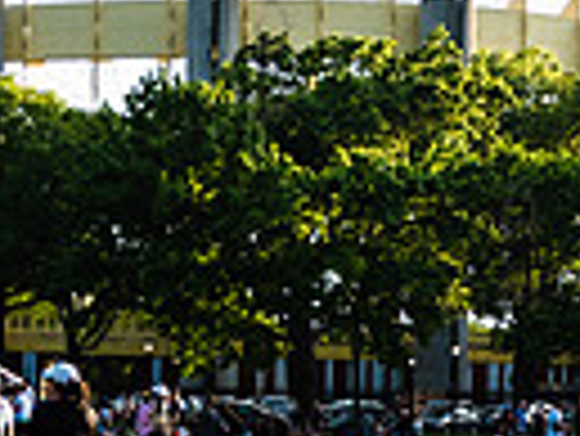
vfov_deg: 14.2
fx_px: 1744
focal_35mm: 104
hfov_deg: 17.4
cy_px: 367
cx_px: -225
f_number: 4.5
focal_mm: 24
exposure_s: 1/2000
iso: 1000
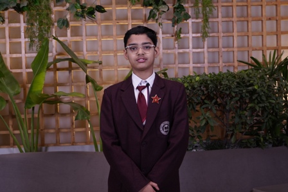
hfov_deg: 40.3
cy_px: 96
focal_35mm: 49
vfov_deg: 27.5
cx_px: 144
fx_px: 392
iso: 500
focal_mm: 33
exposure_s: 1/125
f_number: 5
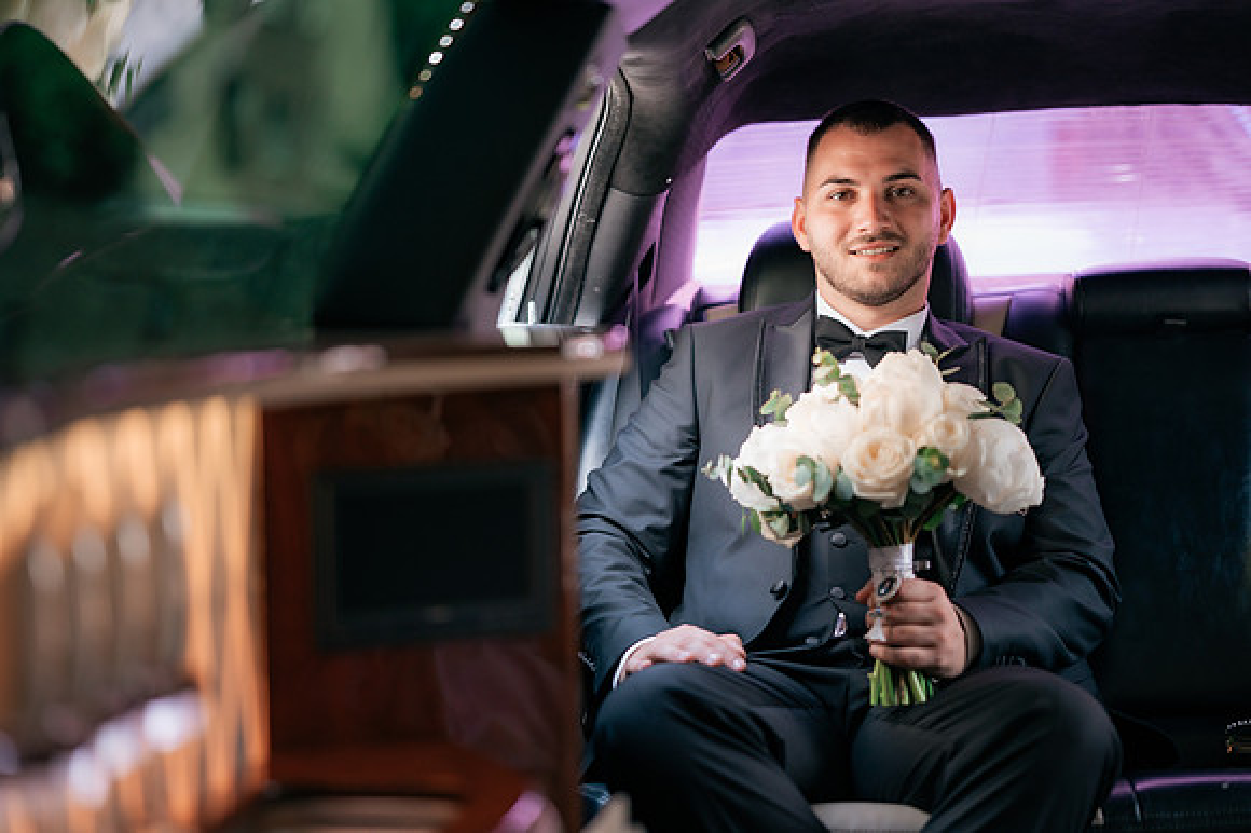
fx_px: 2952
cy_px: 416
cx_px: 626
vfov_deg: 16.1
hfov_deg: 23.9
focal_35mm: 85
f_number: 1.8
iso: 500
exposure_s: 1/250
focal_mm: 85
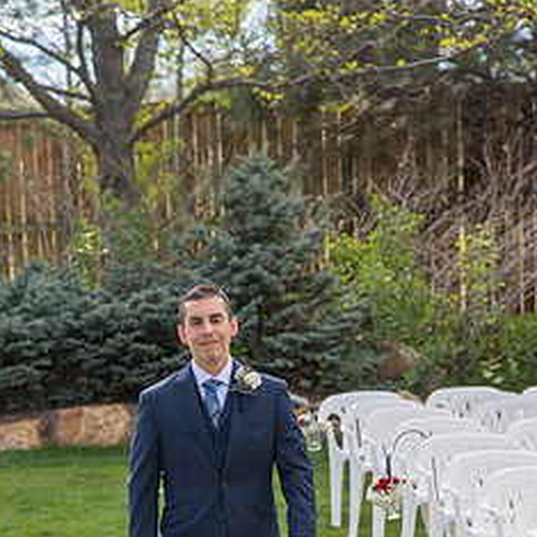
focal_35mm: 195
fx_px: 3422
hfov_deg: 9.0
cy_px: 489
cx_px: 208
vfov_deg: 8.9
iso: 80
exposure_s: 1/160
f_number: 6.3
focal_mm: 120
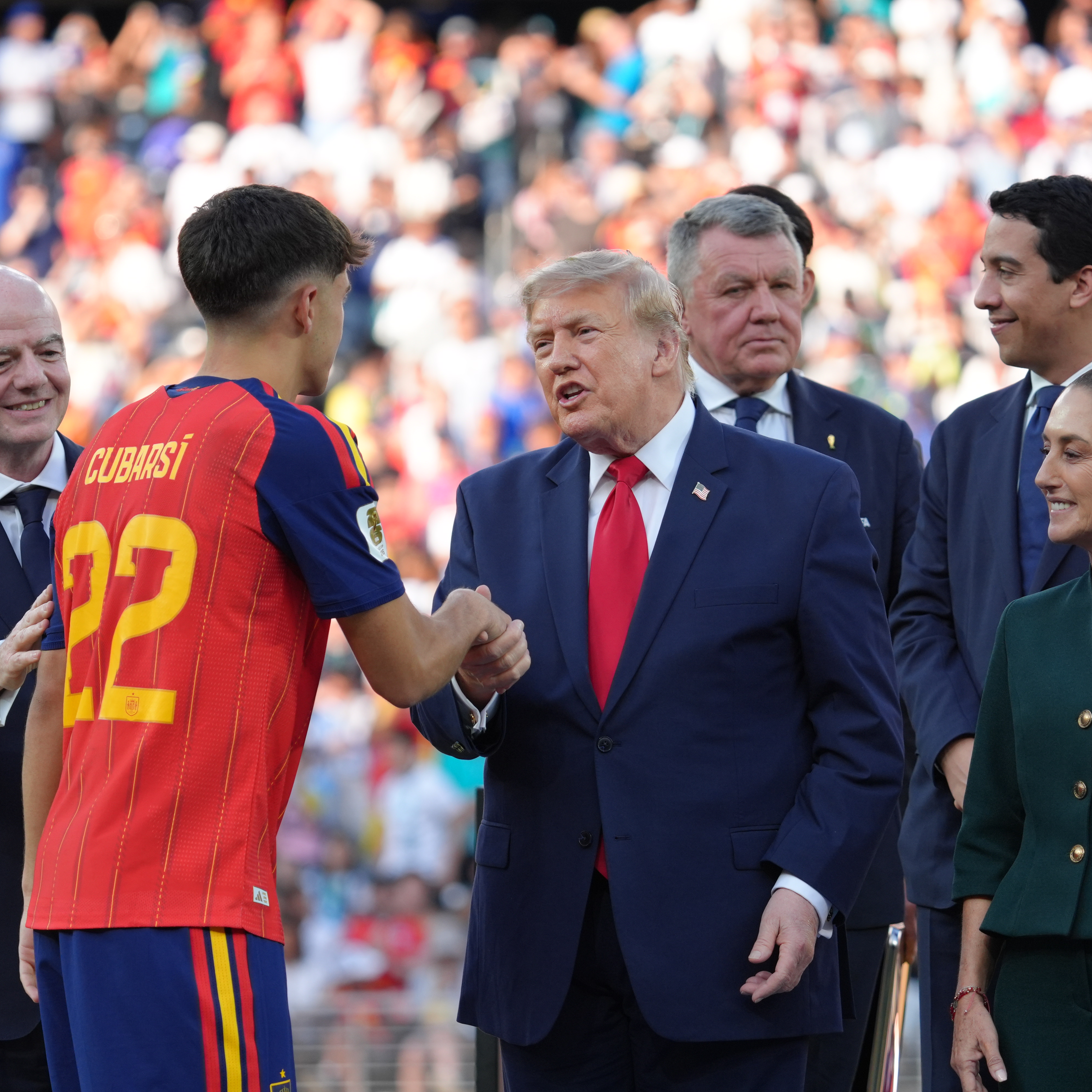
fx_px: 13027
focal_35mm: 365
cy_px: 546
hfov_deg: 4.8
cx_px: 511
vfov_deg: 4.8
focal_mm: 286
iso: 1000
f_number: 6.3
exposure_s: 1/1000
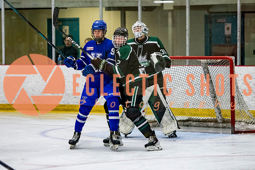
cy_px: 70
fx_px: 1296
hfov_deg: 11.2
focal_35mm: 183
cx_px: 132
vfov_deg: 7.5
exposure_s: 1/640
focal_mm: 130
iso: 2000
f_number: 3.2
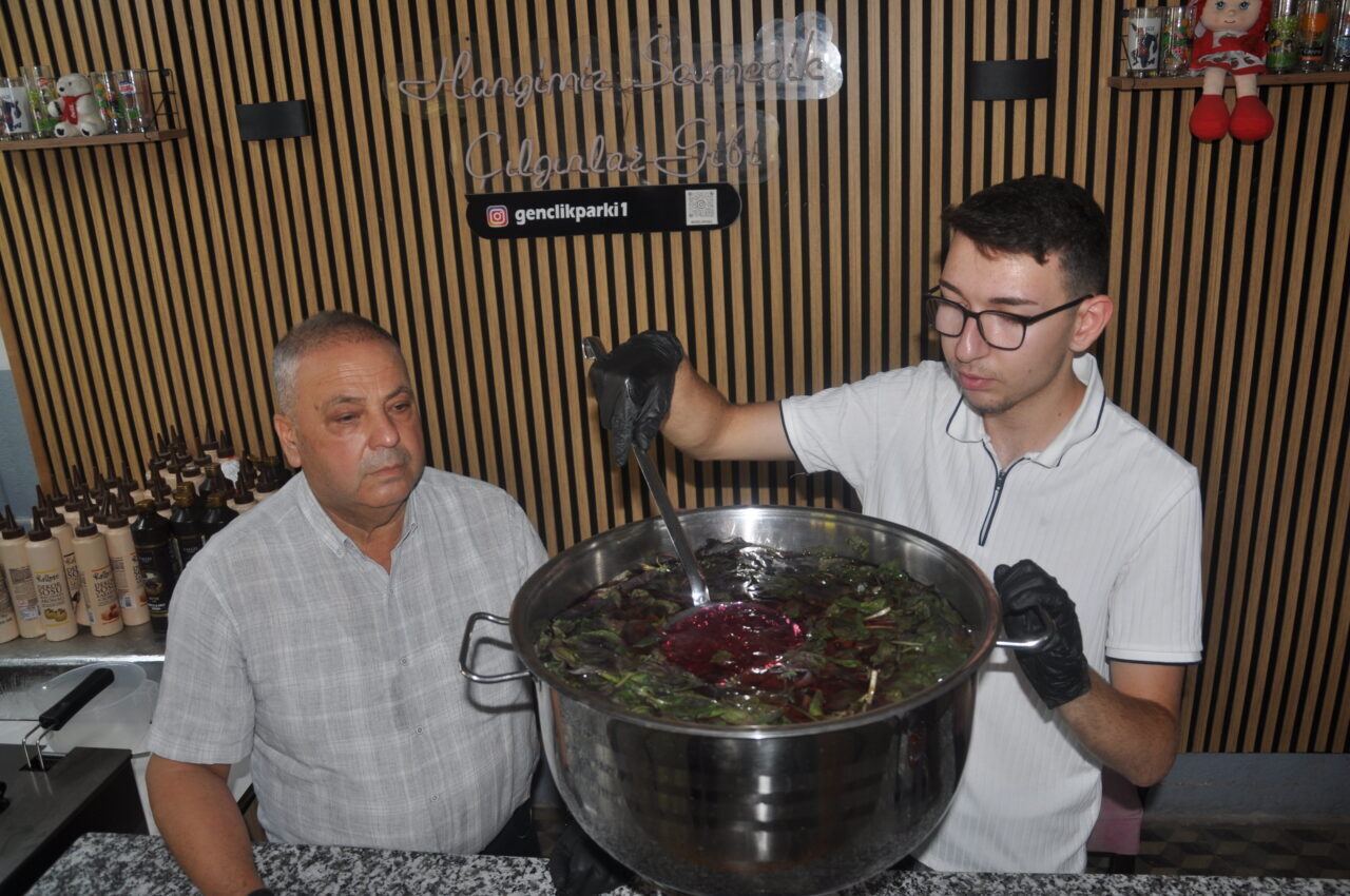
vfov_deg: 41.6
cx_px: 675
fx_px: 1180
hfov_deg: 59.6
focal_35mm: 32
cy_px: 448
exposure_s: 1/60
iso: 200
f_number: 3.8
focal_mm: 21
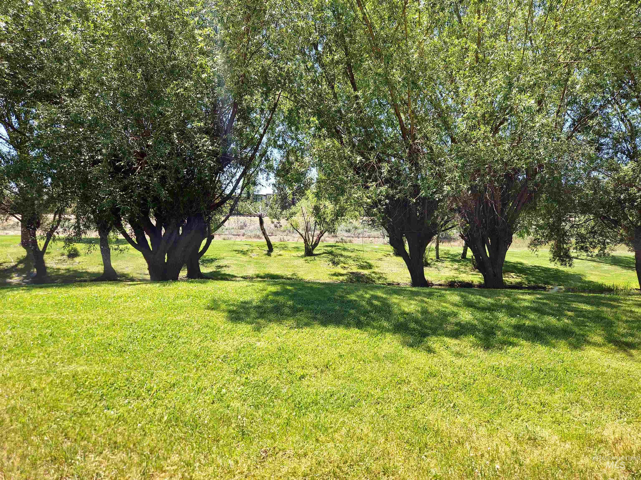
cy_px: 240
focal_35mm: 23
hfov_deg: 73.9
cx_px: 320
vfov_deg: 58.9
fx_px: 426
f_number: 1.8
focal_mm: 5.4
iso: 20
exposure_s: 1/516
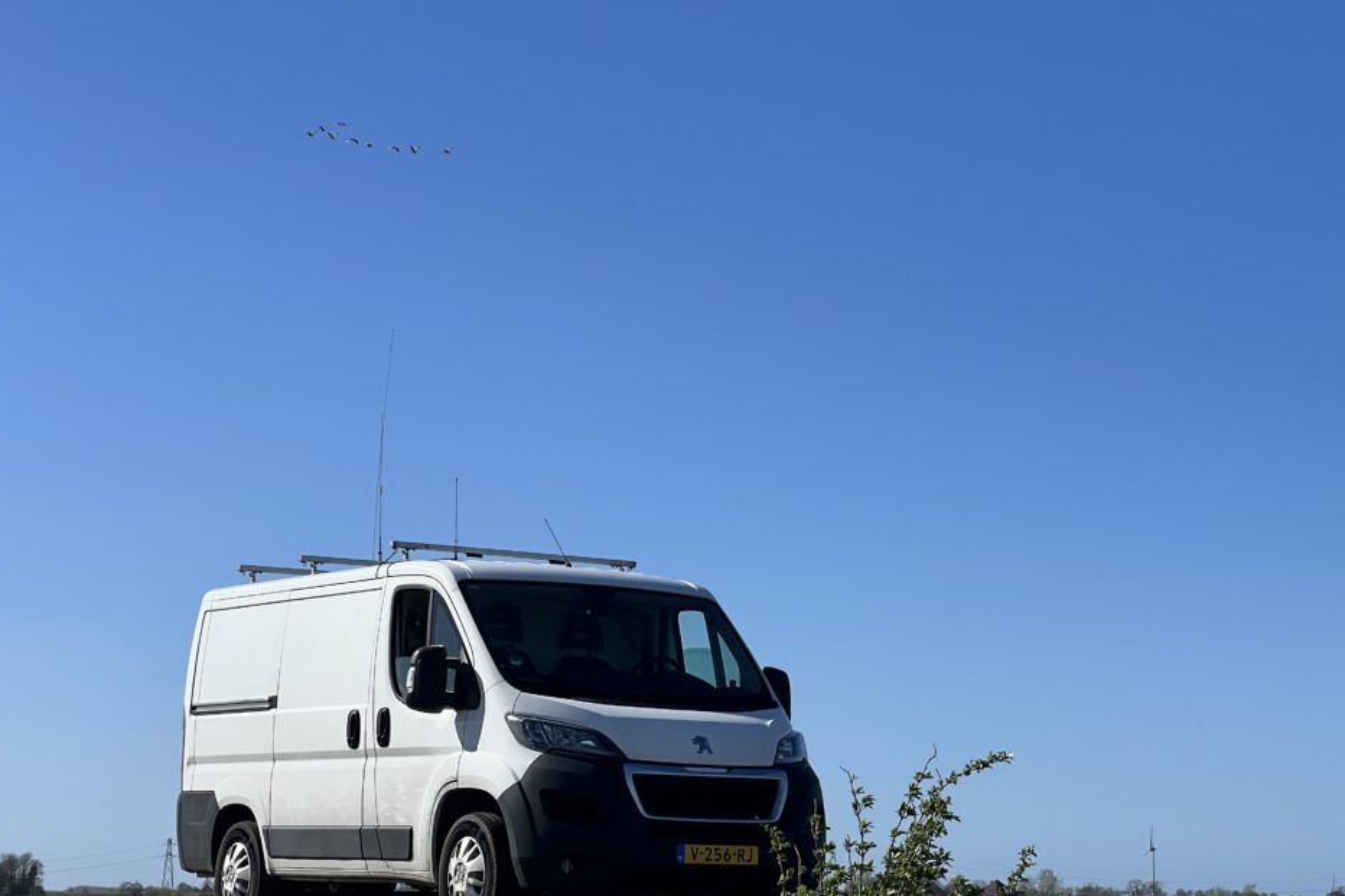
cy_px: 511
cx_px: 724
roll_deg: -1.5
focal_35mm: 88
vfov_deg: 15.5
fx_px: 3287
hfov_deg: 23.1
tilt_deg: +6.8
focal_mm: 9
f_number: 2.8
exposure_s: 1/1393
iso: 32
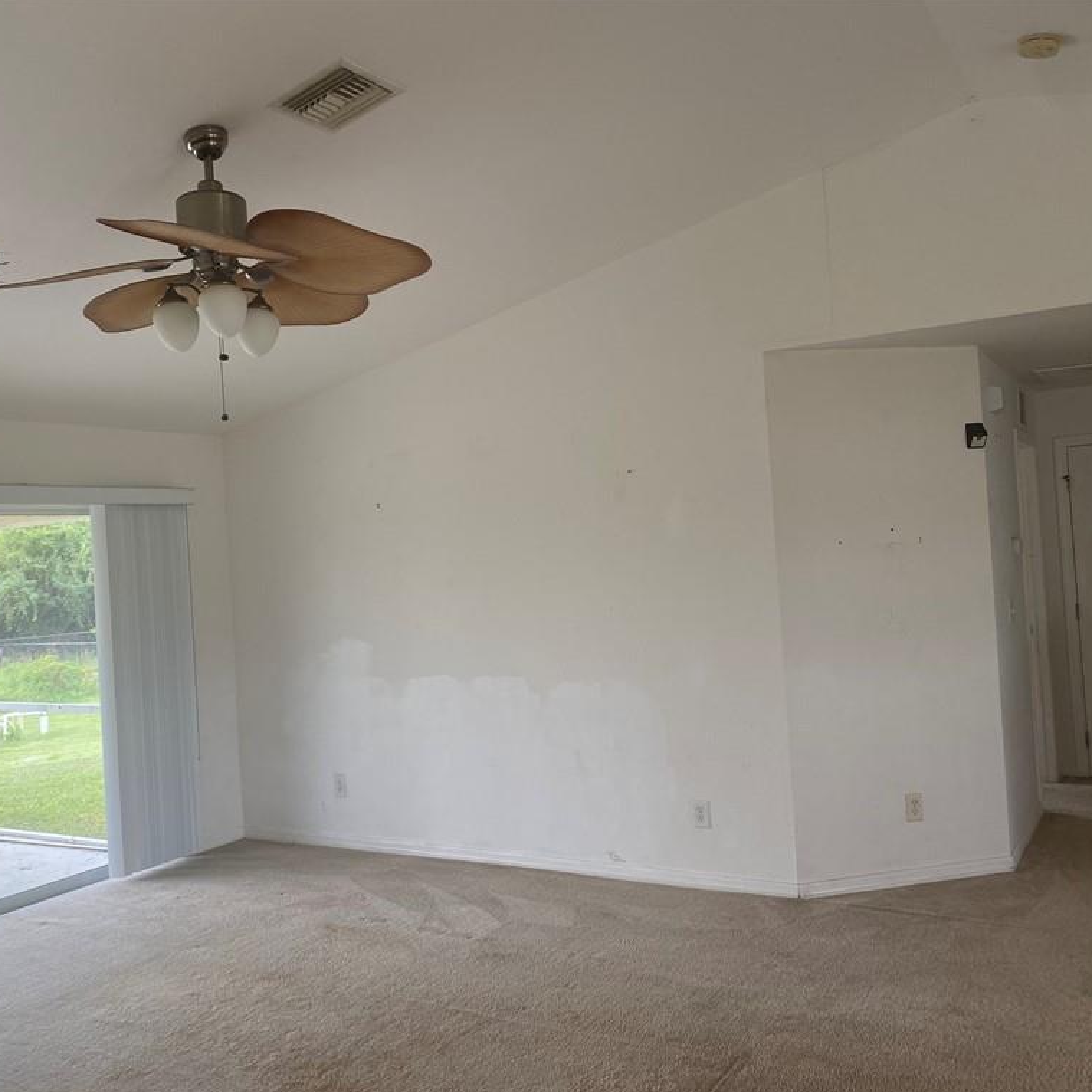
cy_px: 548
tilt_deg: +1.3
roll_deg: +3.2
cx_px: 465
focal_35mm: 31
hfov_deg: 52.3
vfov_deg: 52.5
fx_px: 1106
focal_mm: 4.25
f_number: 1.8
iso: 80
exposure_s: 1/122
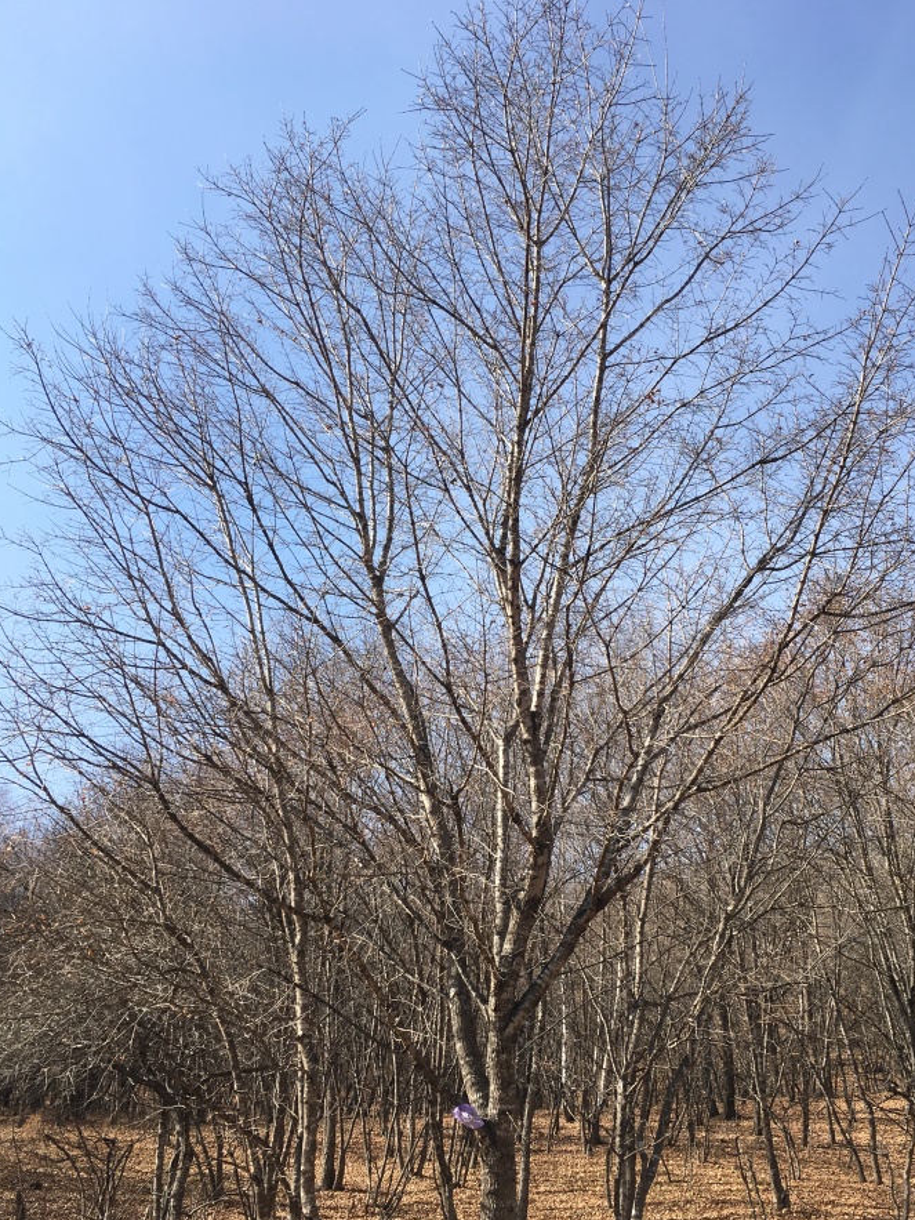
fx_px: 1234
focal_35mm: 35
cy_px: 724
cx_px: 547
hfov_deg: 40.5
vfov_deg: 52.3
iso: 25
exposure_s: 1/894
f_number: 2.2
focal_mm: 4.15
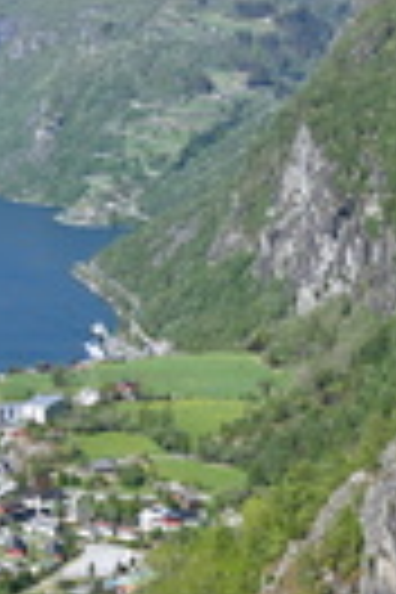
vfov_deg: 21.2
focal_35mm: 96
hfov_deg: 14.1
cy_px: 158
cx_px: -18
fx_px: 1576
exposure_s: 1/320
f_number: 7.1
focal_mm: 31.5
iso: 100
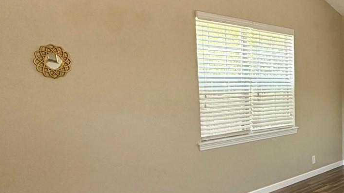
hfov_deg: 41.8
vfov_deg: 26.9
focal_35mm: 44
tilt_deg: -6.5
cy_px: 129
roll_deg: +1.2
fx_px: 401
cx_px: 323
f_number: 2.2
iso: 200
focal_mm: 2.22
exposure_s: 1/121
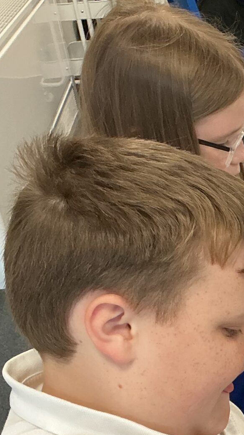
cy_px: 346
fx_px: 898
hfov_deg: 13.5
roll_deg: +1.4
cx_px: 472
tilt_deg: -31.4
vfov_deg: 26.7
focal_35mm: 78
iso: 80
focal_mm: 3
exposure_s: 1/60
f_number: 1.8
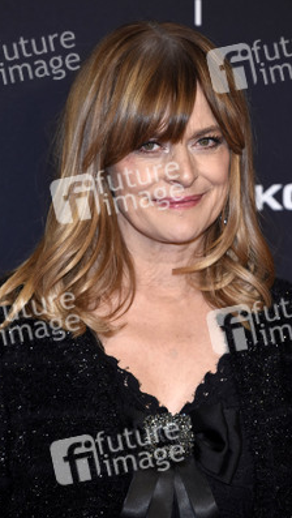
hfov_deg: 4.4
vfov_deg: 7.8
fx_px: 3797
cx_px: 155
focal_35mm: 277
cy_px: 258
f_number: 3.5
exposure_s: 1/640
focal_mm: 175
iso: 640
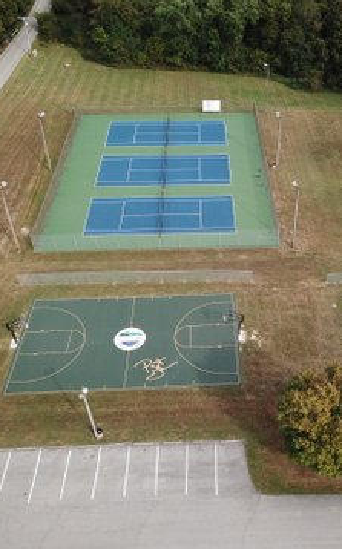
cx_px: 255
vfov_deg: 52.8
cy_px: 274
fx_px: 553
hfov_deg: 33.7
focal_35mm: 37
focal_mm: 4.73
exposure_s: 1/627
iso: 100
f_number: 2.2
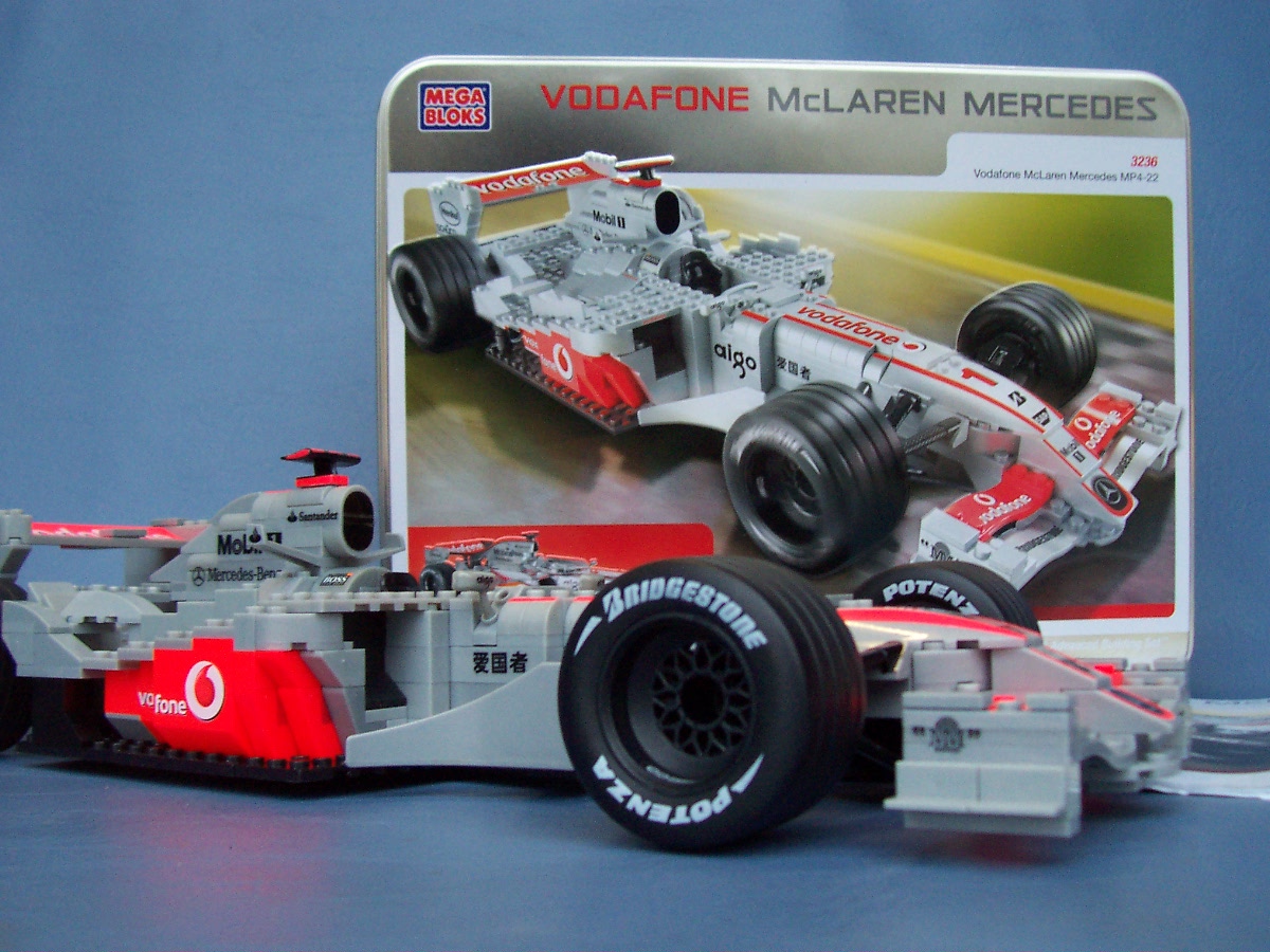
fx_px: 1357
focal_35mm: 37
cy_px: 476
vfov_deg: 38.7
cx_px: 635
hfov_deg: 50.1
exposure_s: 1/15
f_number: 2.8
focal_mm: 5.6
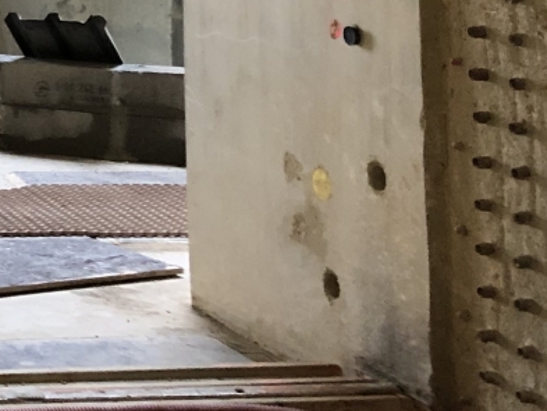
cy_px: -309
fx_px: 1802
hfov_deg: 14.3
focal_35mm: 114
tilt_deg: +3.8
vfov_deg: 12.0
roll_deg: -1.1
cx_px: -553
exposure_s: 1/17
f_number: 1.8
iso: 80
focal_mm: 3.99
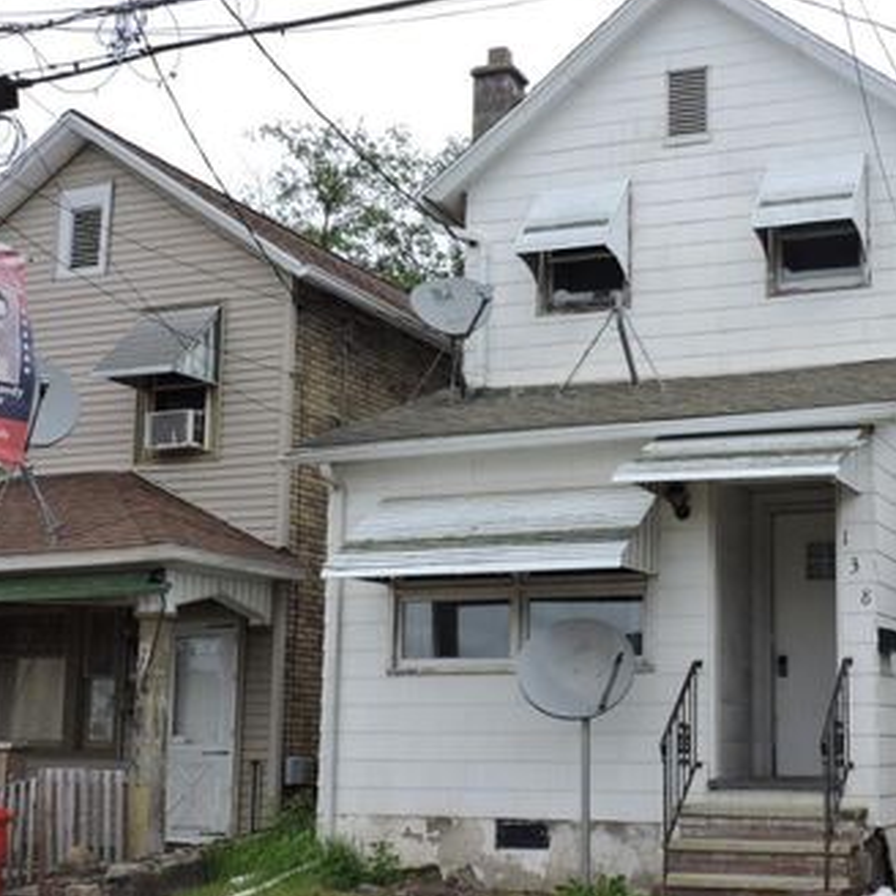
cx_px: 579
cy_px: 468
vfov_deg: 29.5
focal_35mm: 58
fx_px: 1698
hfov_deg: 29.4
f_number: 3.4
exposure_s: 1/640
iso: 100
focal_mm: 7.7
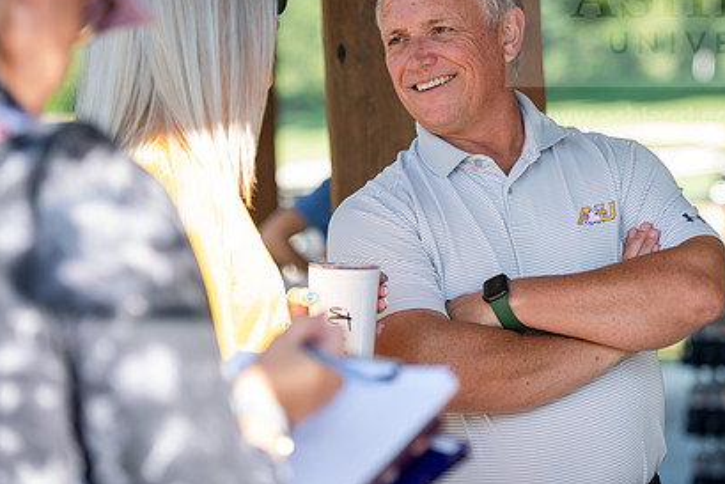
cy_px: 153
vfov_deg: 9.2
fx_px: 3002
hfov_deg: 13.8
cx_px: 452
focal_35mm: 149
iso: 200
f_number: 3.2
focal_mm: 105
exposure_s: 1/320
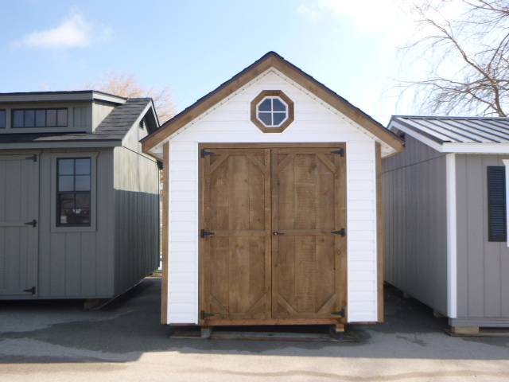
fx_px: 368
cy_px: 191
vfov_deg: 54.9
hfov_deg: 69.4
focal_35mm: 25
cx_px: 254
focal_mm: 4.5
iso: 100
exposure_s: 1/250
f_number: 3.9
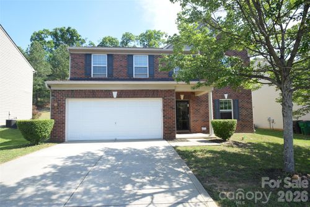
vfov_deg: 69.7
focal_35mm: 17
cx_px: 155
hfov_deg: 92.4
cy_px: 104
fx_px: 149
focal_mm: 11.5
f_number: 8
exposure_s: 1/250
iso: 280
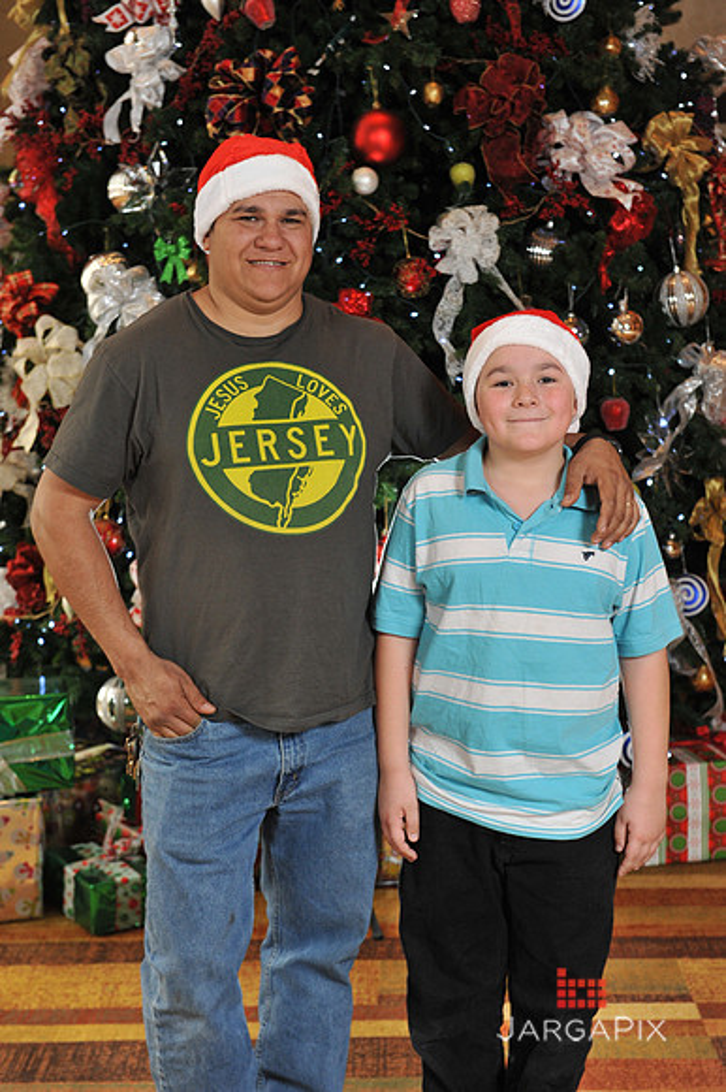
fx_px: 1817
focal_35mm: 60
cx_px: 363
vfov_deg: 33.4
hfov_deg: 22.6
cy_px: 546
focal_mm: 60
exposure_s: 1/100
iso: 1600
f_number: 6.3
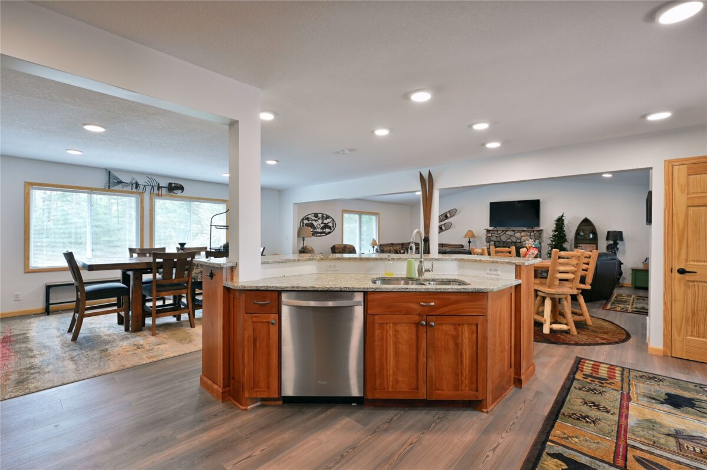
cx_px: 354
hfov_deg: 96.8
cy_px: 235
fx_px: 314
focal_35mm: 16
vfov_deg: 73.6
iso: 100
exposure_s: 1/8
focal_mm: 16
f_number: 5.6
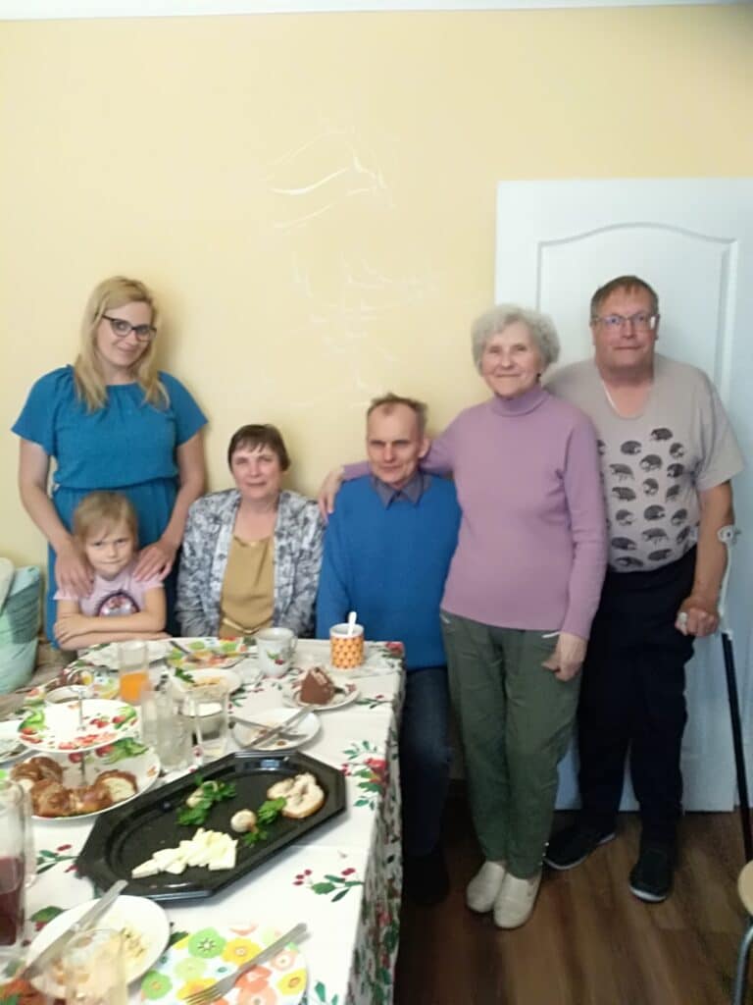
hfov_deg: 53.1
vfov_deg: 67.3
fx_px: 754
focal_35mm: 26
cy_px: 502
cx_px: 376
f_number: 2
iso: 745
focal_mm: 3.54
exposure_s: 1/14.3
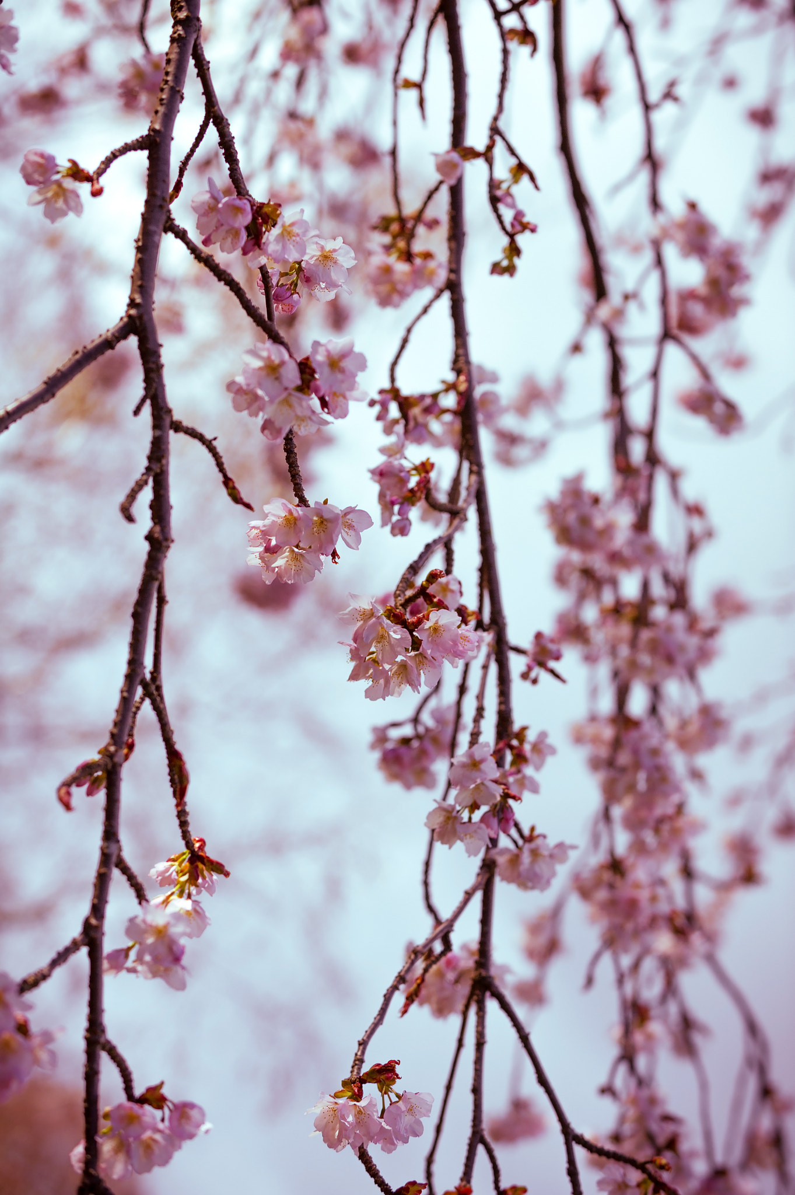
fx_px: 2321
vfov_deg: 28.9
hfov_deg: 19.4
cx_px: 398
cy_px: 598
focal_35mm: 70
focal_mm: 70
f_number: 5.6
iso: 200
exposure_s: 1/1600
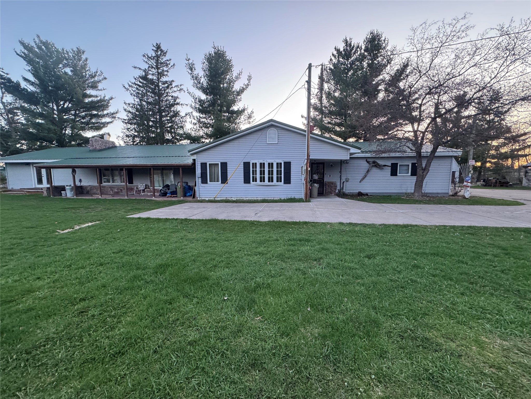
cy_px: 200
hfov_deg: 102.1
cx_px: 266
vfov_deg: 85.7
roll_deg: +0.8
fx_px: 215
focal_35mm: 14
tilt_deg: -5.3
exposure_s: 1/68
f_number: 2.2
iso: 320
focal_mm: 2.22
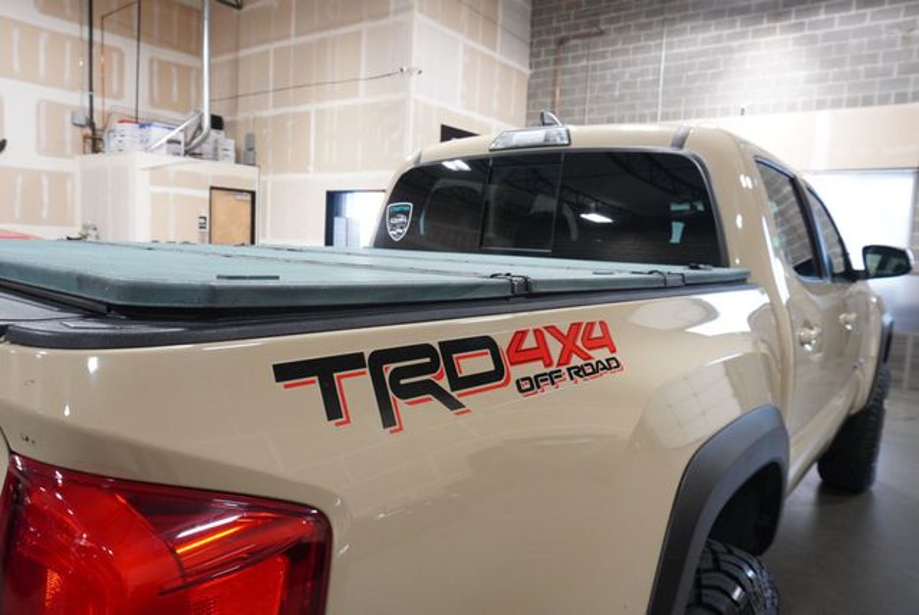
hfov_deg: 73.7
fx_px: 613
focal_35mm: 24
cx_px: 460
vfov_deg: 53.2
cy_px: 308
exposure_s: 1/20
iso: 2000
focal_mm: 16
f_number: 7.1
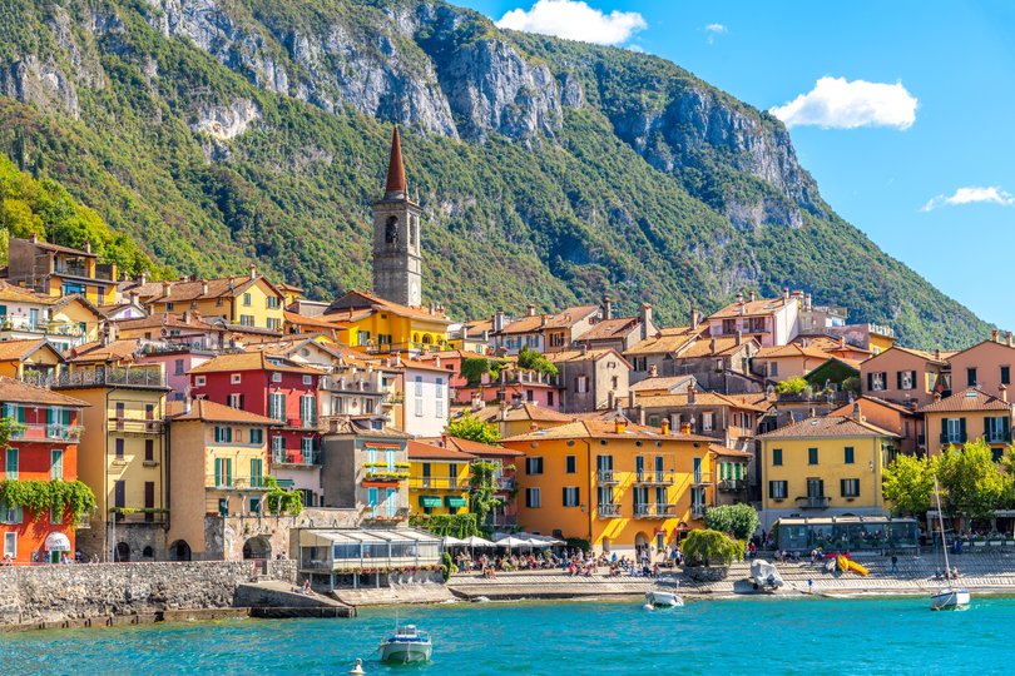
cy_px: 338
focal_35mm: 70
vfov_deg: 19.5
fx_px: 1973
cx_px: 508
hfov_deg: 28.8
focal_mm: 70
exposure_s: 1/160
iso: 80
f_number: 9
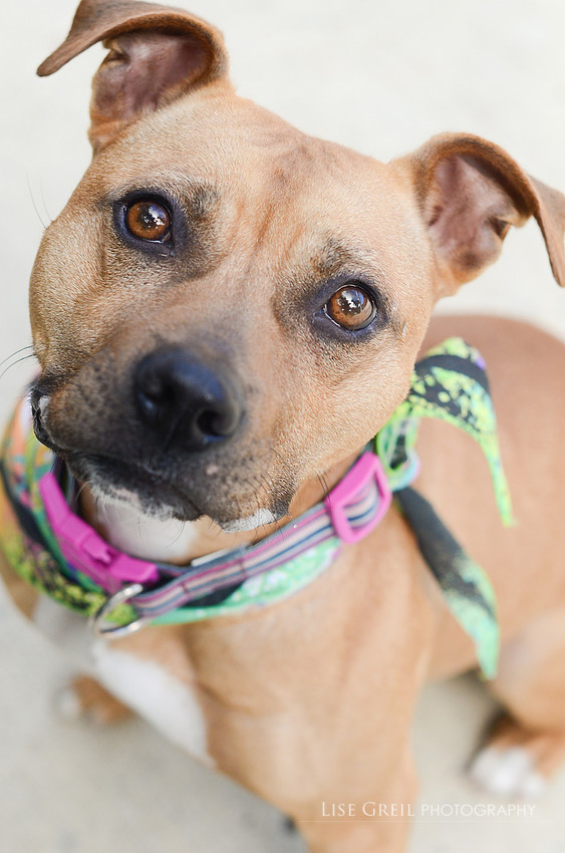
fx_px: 1773
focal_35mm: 75
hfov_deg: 18.1
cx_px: 282
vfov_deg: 27.0
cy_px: 426
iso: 400
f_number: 3.5
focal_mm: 50
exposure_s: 1/1000
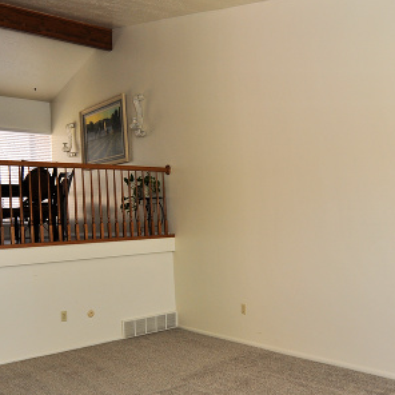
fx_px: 426
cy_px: 226
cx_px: 198
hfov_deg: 49.7
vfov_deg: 49.6
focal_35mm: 33
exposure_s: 1/60
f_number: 4
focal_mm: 12
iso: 200
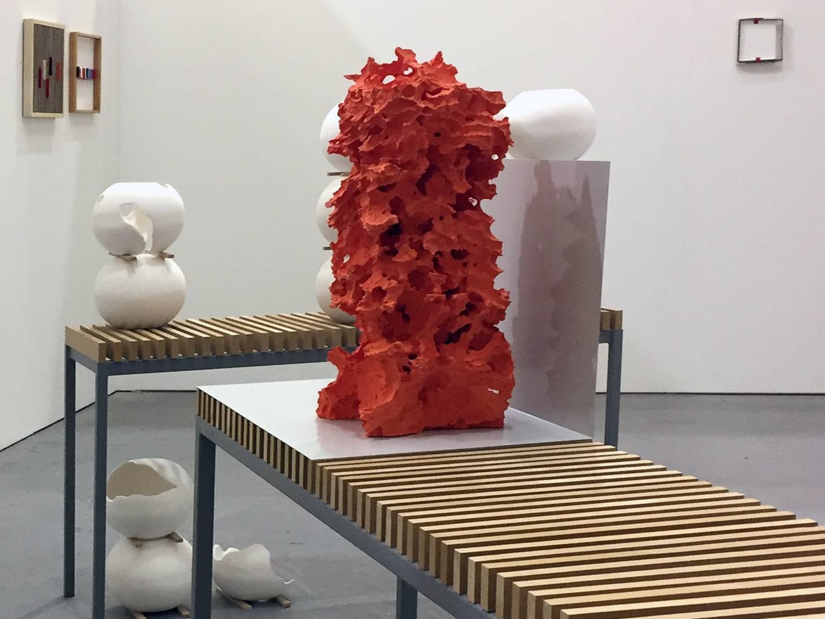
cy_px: 298
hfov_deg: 28.5
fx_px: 1573
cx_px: 128
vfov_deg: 22.3
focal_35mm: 66
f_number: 2.2
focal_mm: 4.15
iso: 125
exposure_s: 1/33
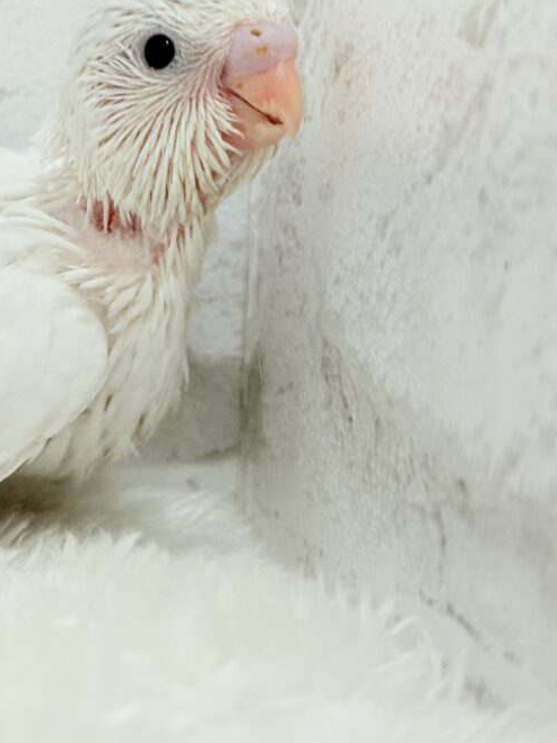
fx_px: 2038
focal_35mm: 95
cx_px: -49
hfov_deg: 15.2
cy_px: 268
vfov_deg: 20.6
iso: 64
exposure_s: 1/100
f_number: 1.6
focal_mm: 5.96
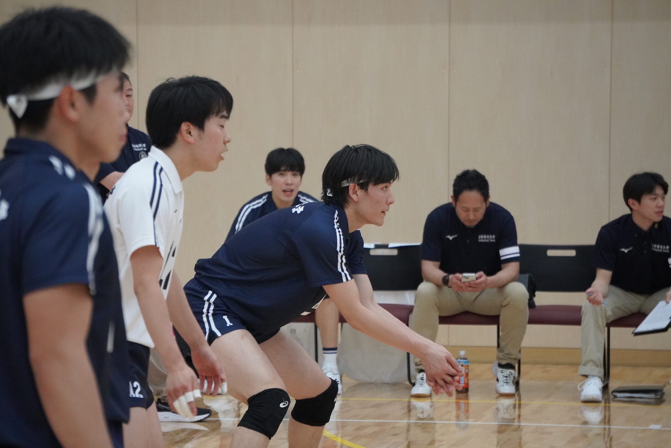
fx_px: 3802
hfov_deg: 10.1
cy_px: 224
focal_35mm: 204
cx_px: 336
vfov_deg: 6.7
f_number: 5.6
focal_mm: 136
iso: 5000
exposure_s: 1/250
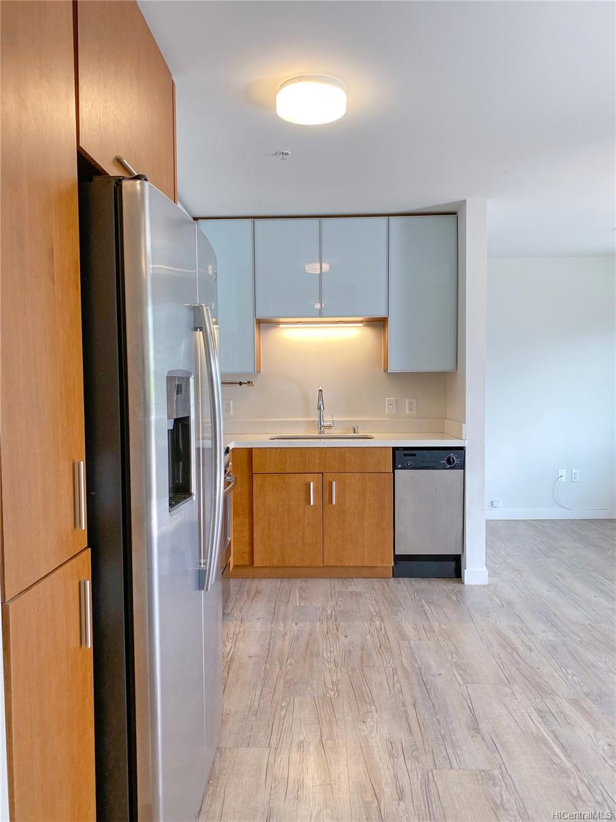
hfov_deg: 53.1
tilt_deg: -2.2
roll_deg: -0.5
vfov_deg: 67.3
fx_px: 617
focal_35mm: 26
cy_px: 411
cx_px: 308
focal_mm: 4.25
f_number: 1.8
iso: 100
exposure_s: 1/120
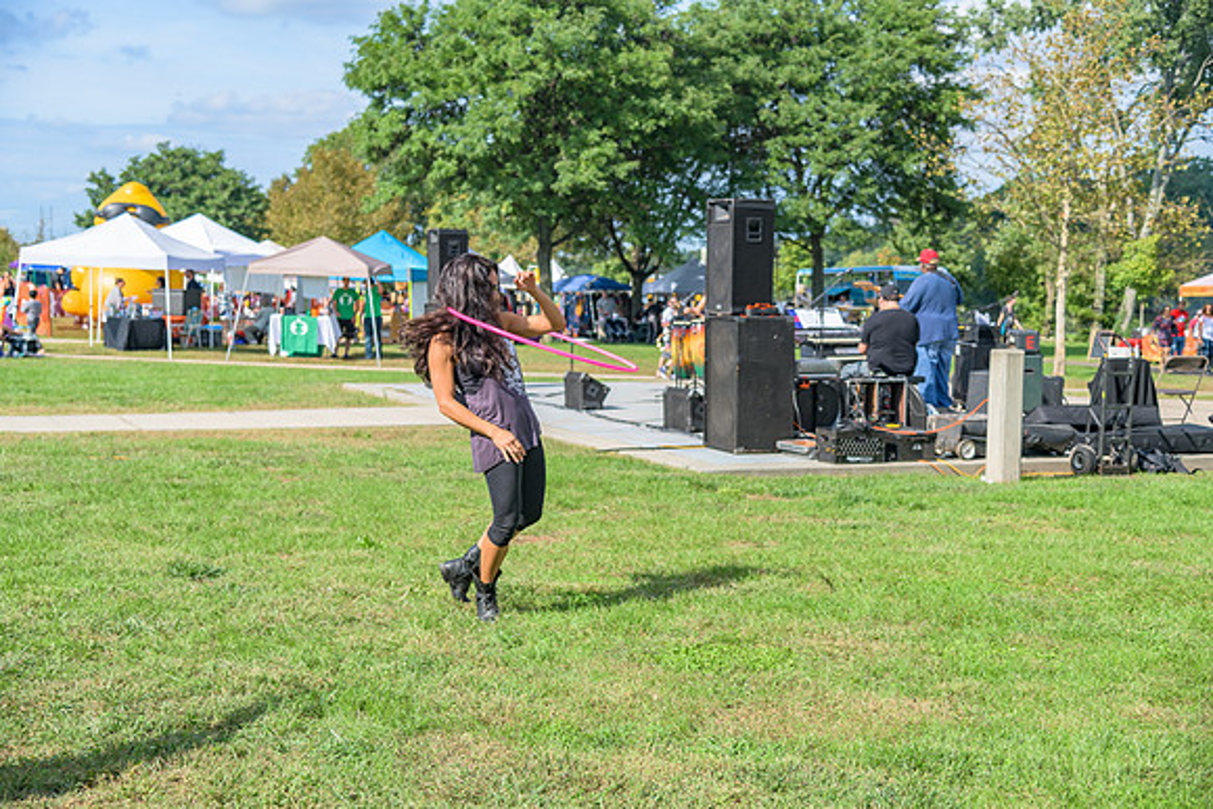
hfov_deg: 39.6
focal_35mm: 50
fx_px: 1685
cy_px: 404
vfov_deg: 27.0
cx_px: 606
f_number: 4
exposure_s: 1/200
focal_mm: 50
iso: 64
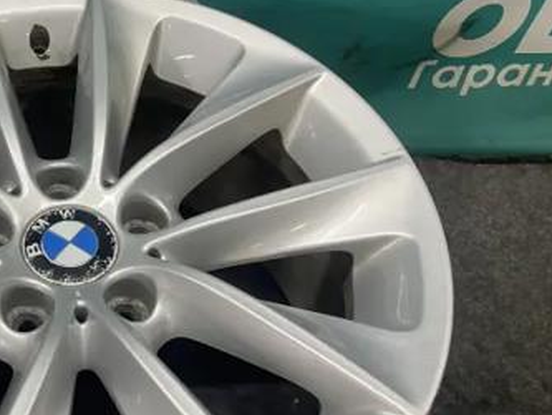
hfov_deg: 35.8
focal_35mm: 50
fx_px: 798
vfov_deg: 28.9
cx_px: 51
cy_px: 286
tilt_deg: -53.8
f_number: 1.6
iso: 80
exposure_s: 1/50
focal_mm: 4.2
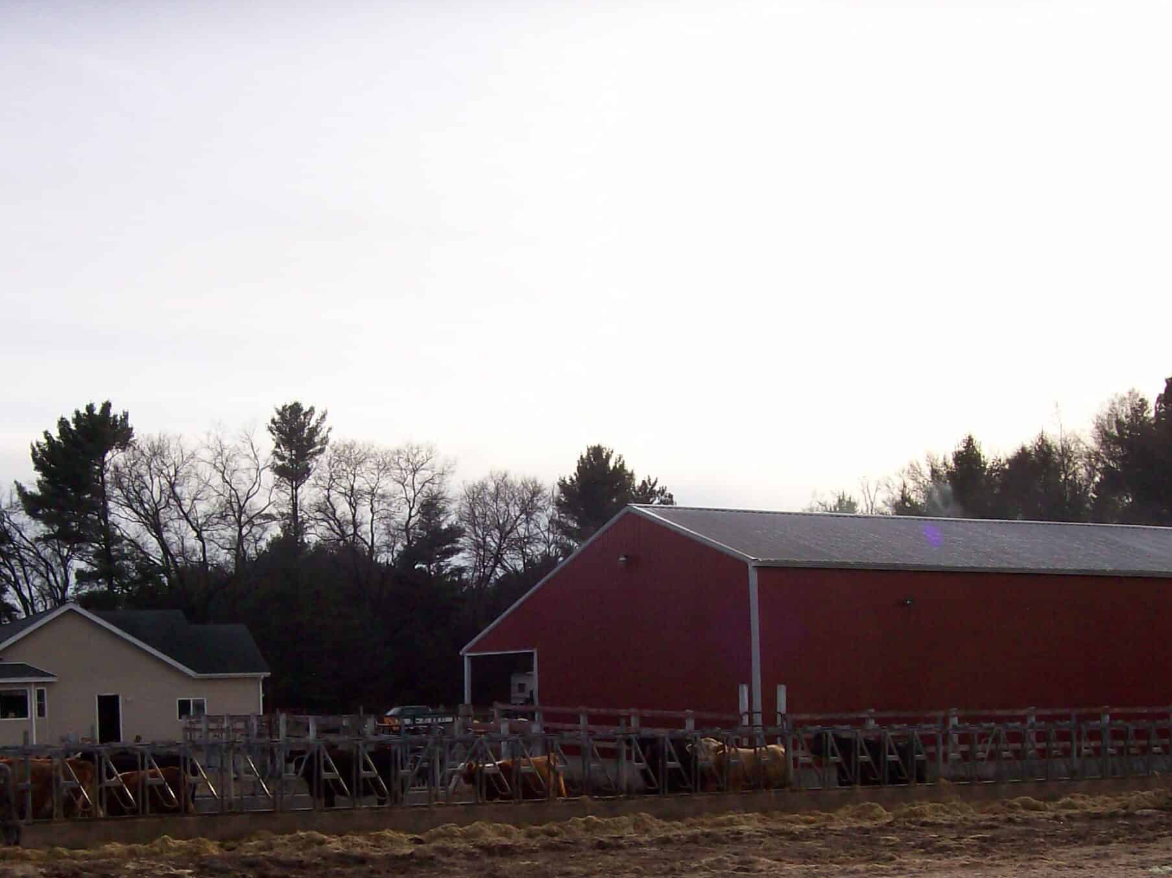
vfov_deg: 28.4
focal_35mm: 51
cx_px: 519
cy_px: 588
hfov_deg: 37.5
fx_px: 1726
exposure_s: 1/474
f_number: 4.8
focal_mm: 6
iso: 80
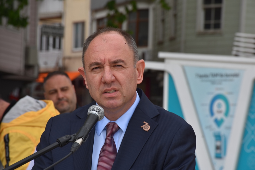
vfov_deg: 6.5
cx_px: 128
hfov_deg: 9.8
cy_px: 85
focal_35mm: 210
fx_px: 1488
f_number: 10
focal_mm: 140
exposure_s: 1/320
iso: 200
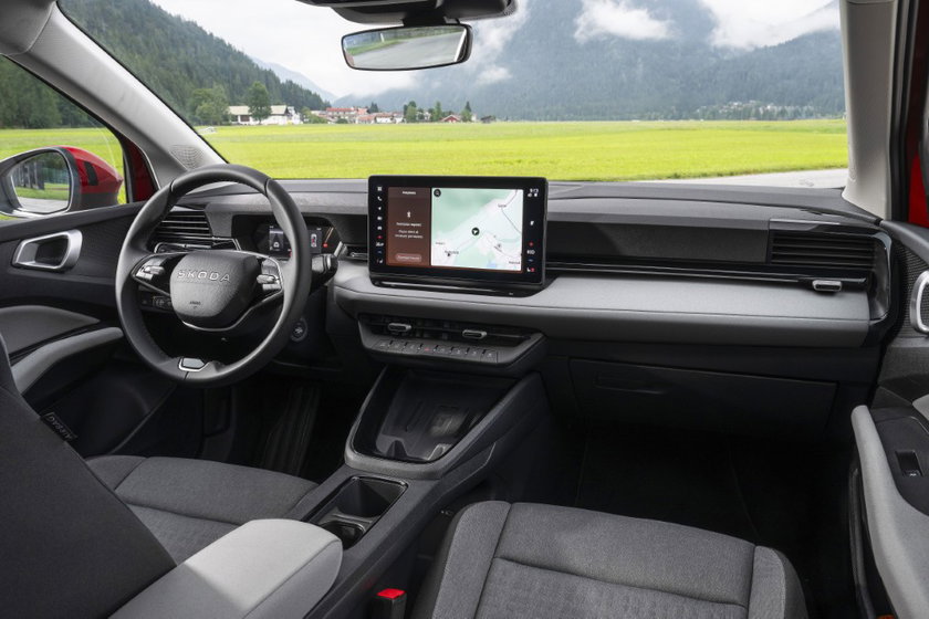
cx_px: 464
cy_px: 310
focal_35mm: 30
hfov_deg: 62.8
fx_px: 761
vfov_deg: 44.3
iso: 100
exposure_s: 1/6
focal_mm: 29.5
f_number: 11
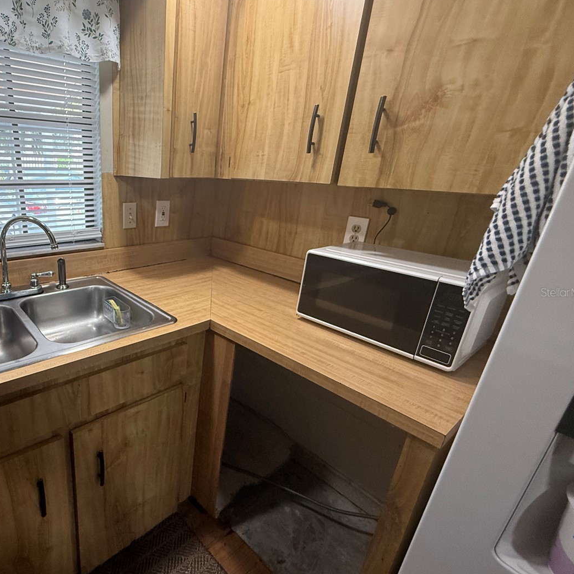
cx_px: 152
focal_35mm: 19
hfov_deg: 72.9
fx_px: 356
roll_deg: +0.0
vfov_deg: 77.7
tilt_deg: -20.6
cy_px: 292
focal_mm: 2.22
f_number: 2.2
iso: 320
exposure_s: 1/120
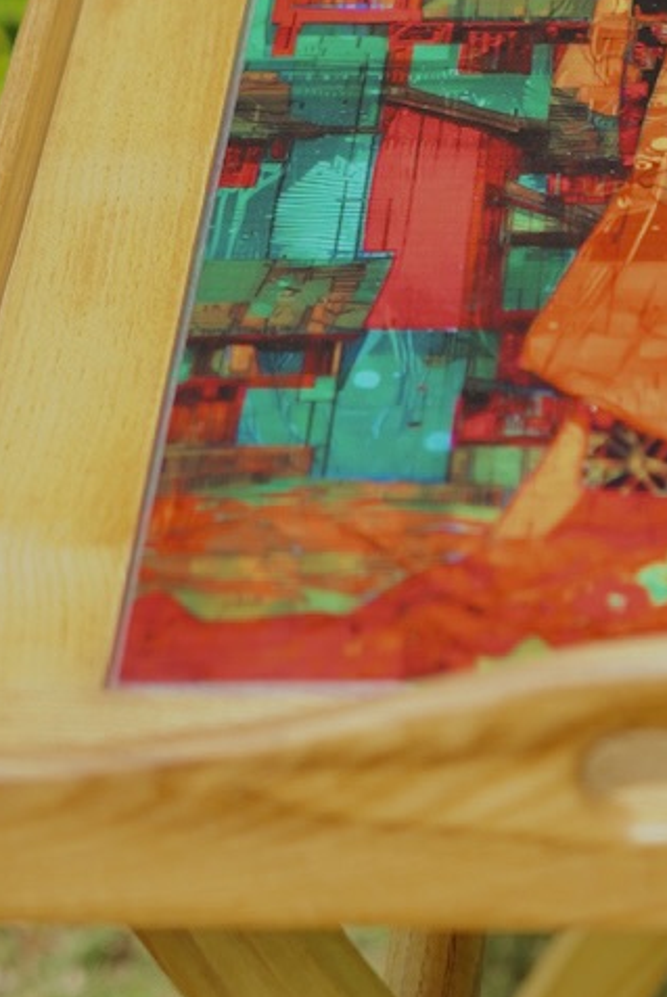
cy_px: -180
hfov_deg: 7.7
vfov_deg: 11.5
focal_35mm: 176
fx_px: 4880
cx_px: 832
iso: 160
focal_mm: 35
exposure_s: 1/160
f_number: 2
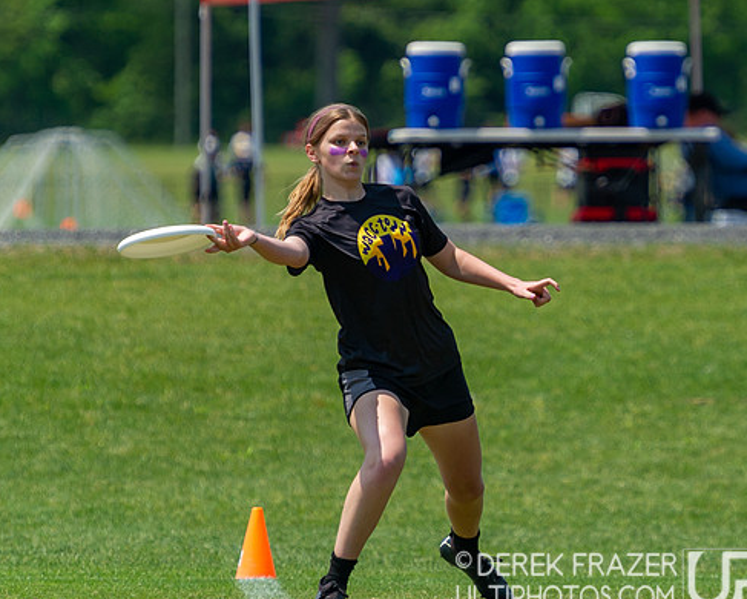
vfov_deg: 2.9
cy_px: 216
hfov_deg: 3.6
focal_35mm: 541
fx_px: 11965
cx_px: 487
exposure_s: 1/2000
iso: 200
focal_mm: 250
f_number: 4
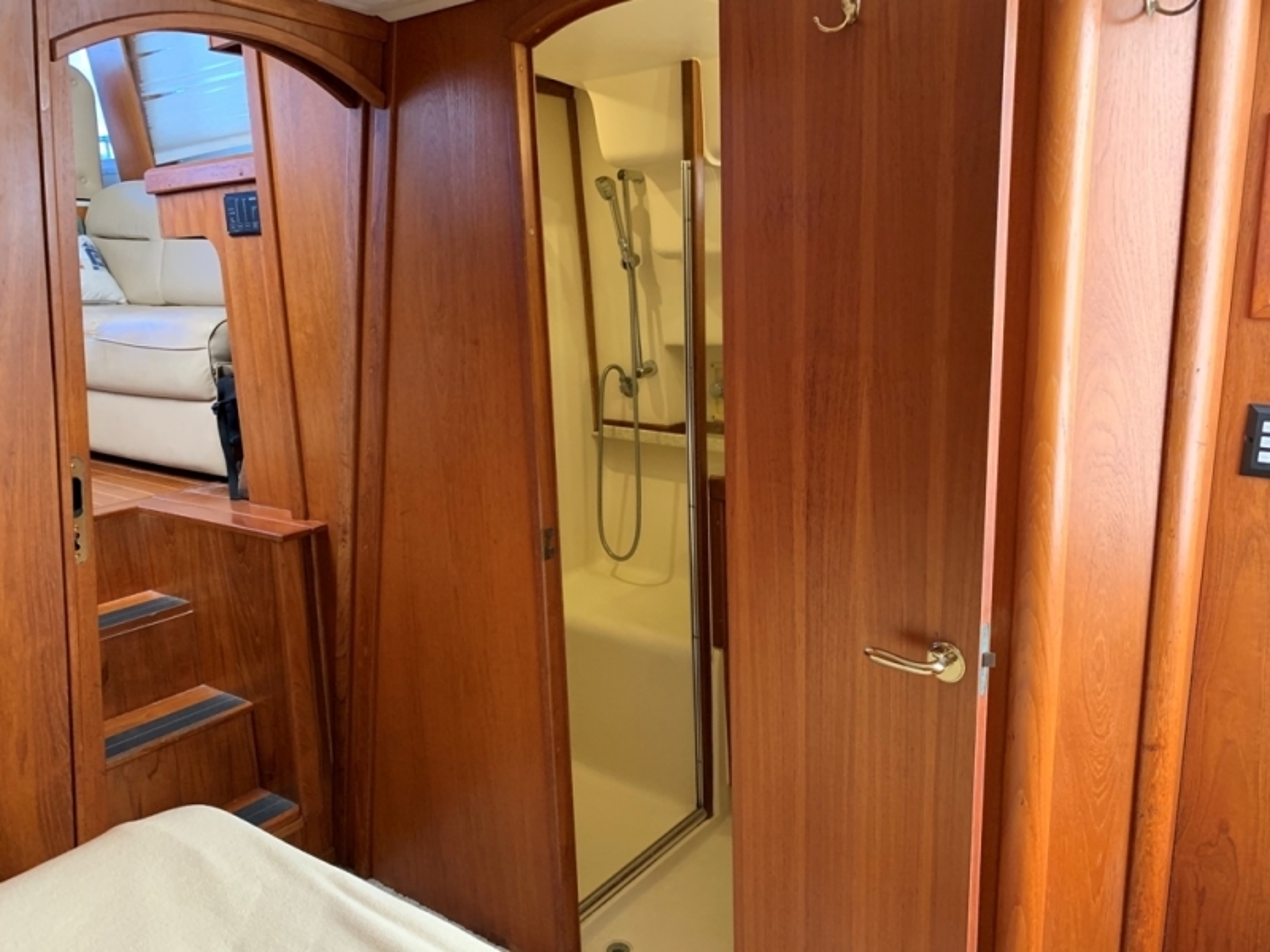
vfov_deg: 53.1
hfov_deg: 67.3
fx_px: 954
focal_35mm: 26
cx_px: 635
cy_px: 476
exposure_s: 1/60
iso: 320
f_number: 1.8
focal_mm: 4.25
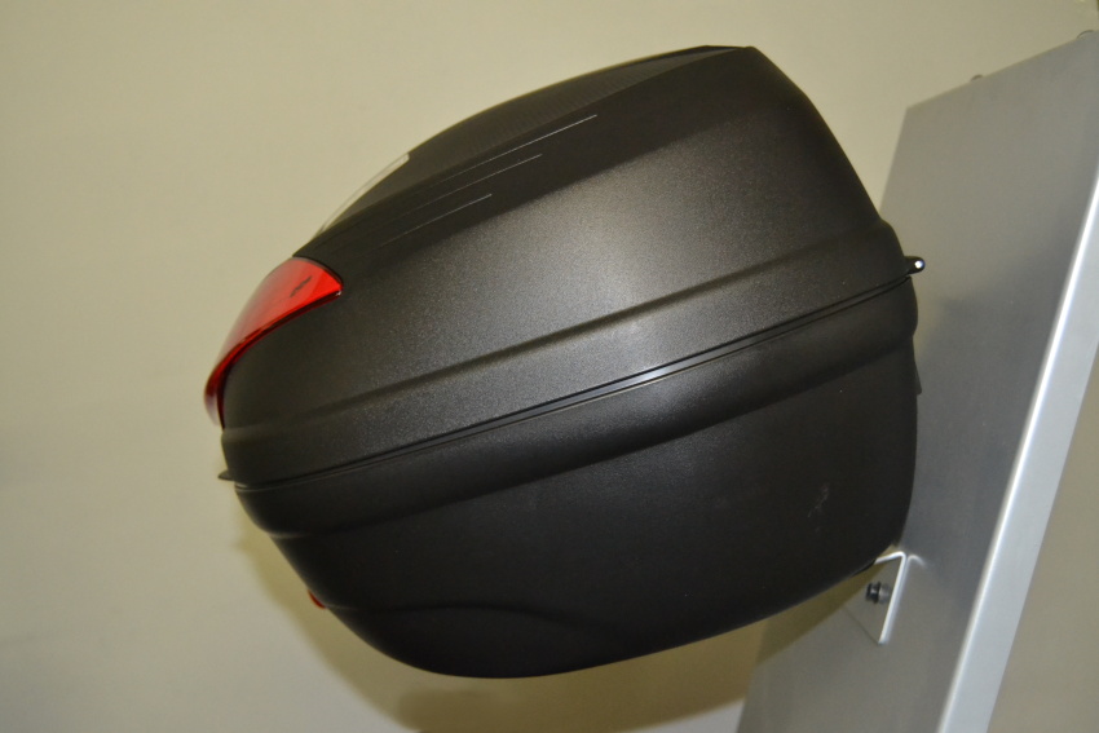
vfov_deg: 29.9
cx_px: 550
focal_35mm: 45
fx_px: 1374
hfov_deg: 43.6
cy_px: 366
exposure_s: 1/60
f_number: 4.2
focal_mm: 30
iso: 2800
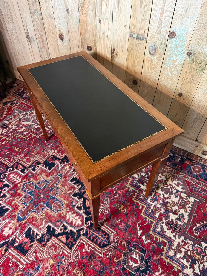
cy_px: 138
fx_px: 191
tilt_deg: -47.3
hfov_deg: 56.8
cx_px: 104
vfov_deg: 71.6
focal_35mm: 24
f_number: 1.78
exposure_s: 1/33
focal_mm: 6.76
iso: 800
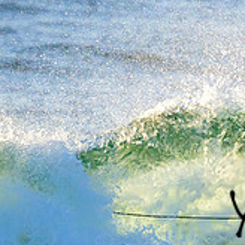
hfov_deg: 0.9
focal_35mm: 1889
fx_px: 15126
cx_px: 384
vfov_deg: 0.9
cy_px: 201
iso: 1400
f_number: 11
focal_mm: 630
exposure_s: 1/2000
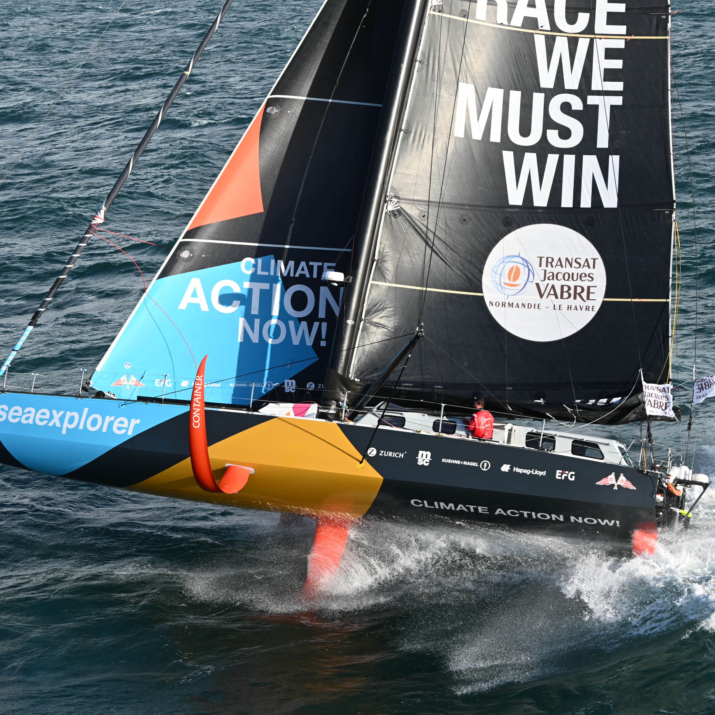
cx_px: 202
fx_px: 2360
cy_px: 333
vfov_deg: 17.2
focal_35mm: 101
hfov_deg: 17.2
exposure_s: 1/1600
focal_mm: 70
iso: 400
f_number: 5.6
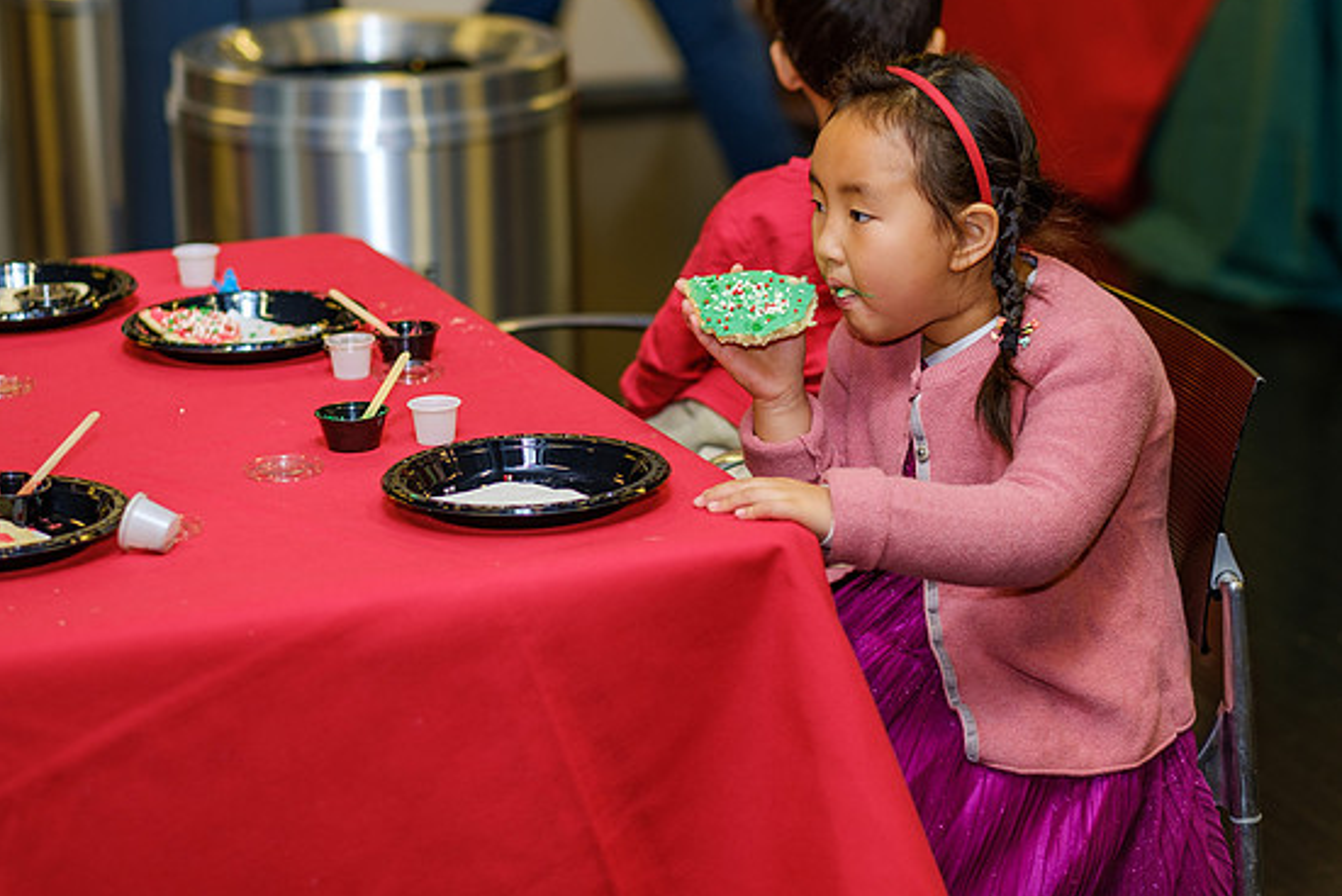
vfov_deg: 13.4
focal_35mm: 102
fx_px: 3804
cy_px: 362
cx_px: 749
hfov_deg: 20.0
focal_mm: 56
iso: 200
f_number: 1.6
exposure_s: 1/125
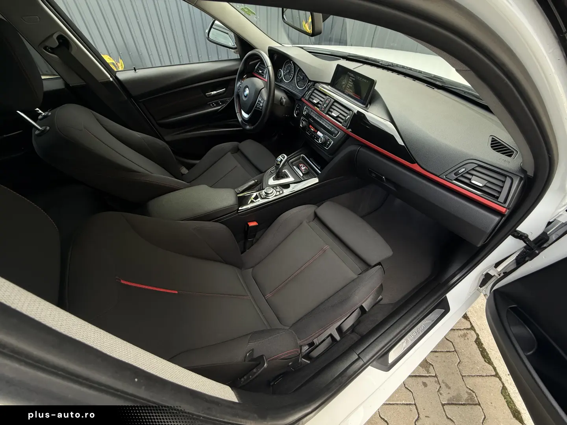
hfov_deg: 102.1
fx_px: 229
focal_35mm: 14
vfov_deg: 85.7
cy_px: 212
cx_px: 284
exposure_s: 1/99
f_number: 2.2
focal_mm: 2.22
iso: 160
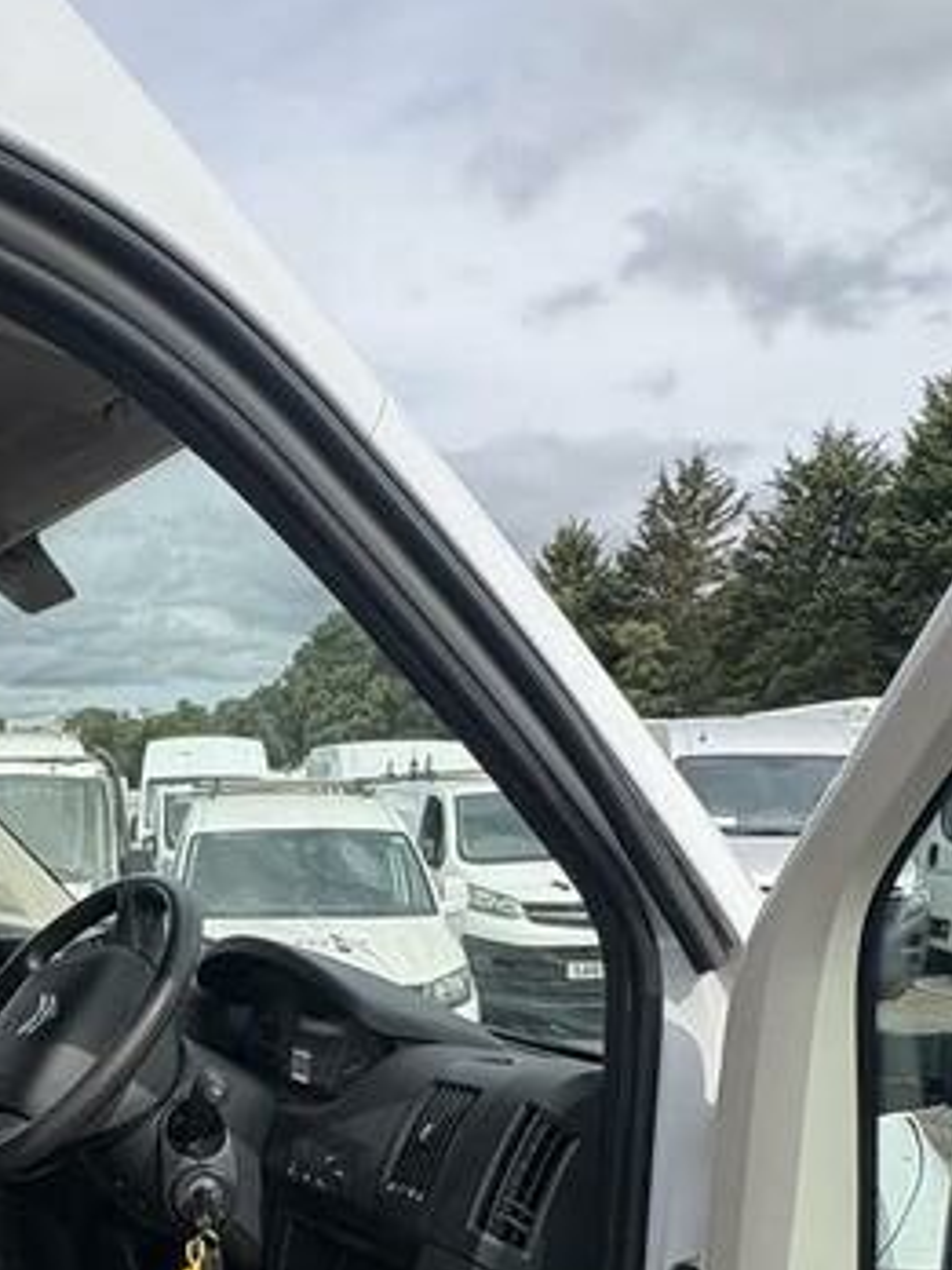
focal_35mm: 36
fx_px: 1320
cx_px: 142
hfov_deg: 37.7
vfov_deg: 47.6
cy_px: 1069
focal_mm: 2.22
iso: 64
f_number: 2.2
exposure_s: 1/1256
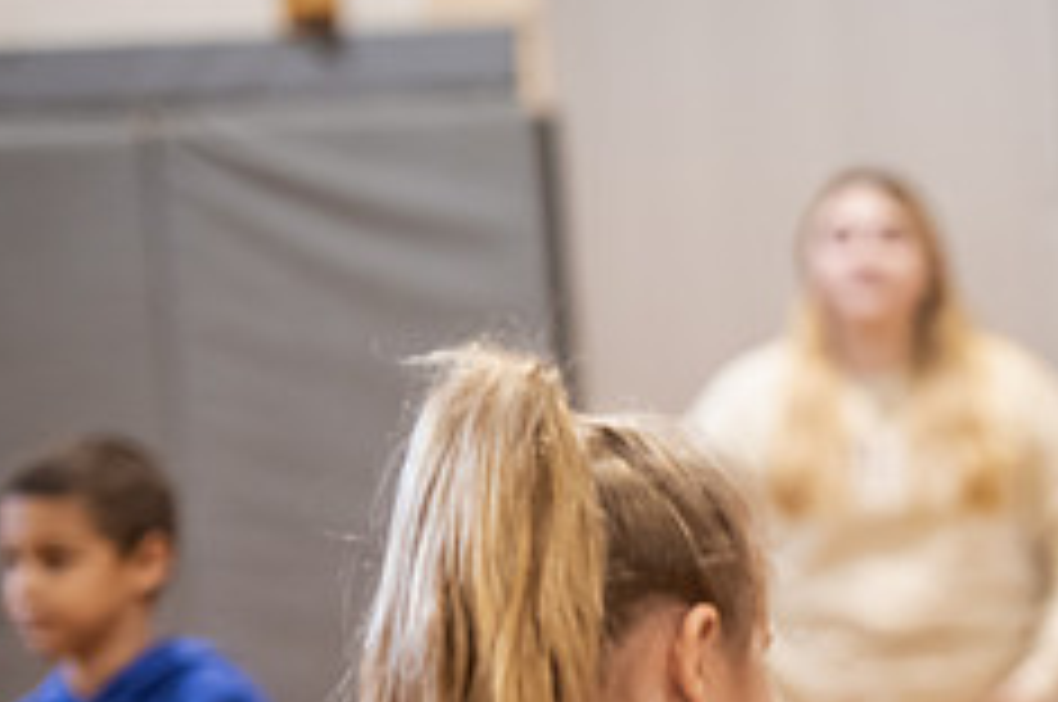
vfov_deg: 4.4
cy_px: 835
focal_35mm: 309
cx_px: 1198
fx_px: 9069
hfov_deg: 6.6
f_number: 3.2
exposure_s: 1/200
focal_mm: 125
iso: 1600
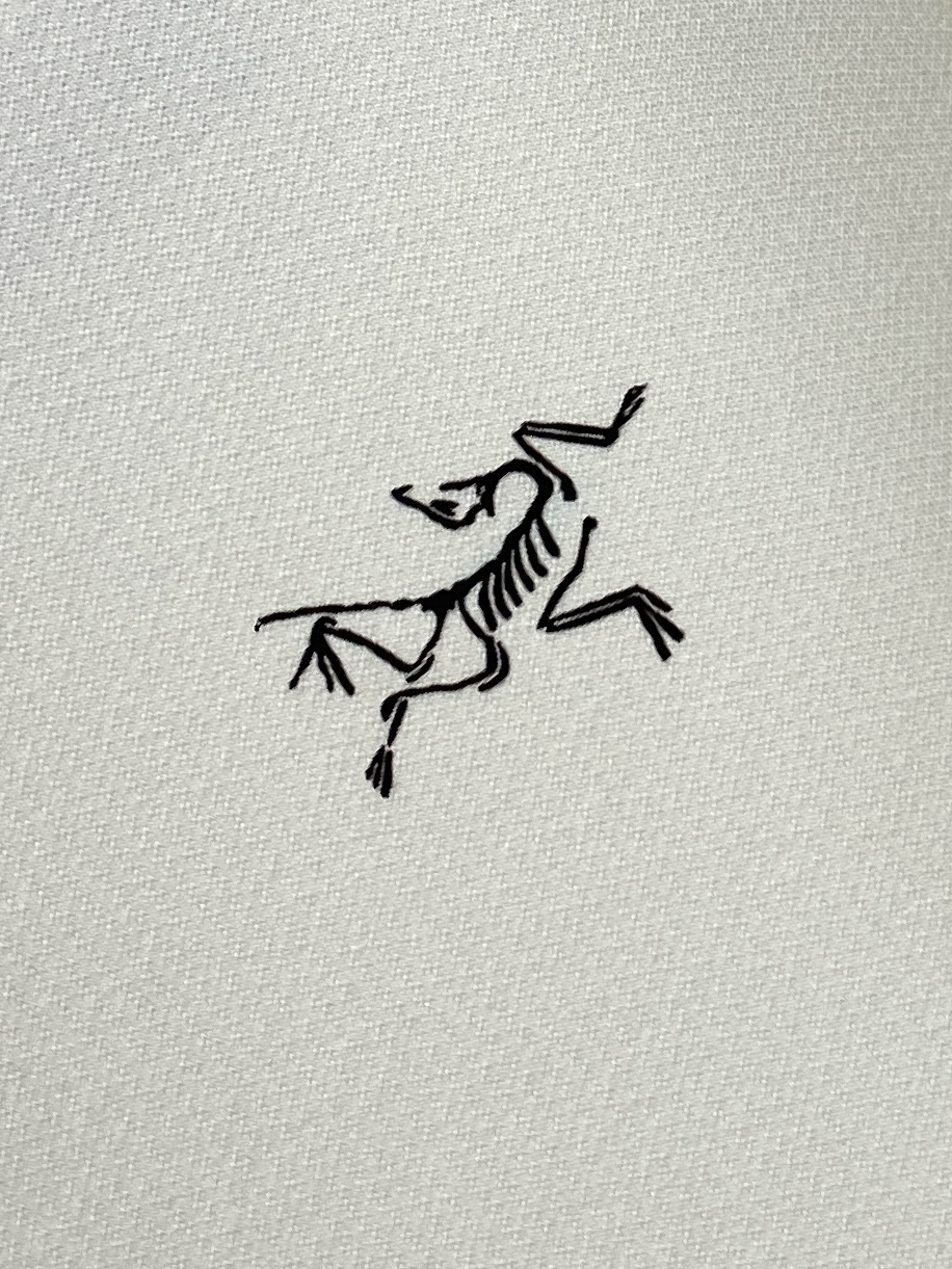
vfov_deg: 67.3
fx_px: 953
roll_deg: +34.9
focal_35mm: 26
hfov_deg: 53.1
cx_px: 476
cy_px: 634
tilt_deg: -8.8
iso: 50
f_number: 1.8
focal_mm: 4.25
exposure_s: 1/122
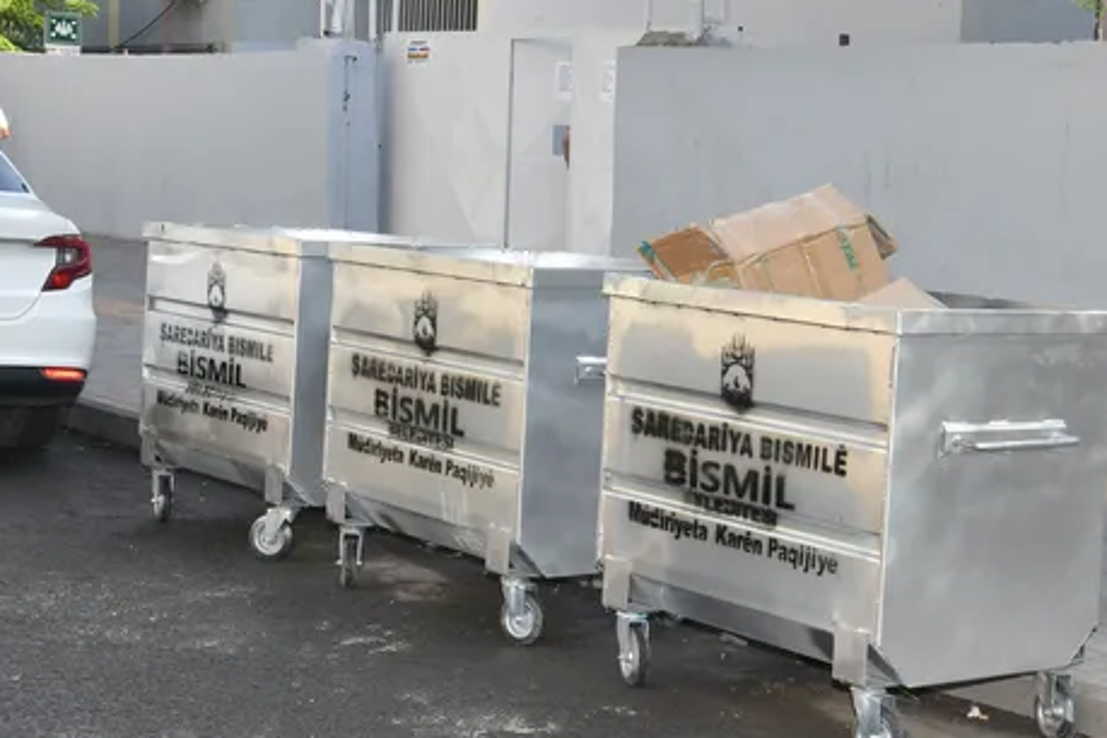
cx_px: 719
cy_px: 264
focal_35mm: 74
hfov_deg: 27.2
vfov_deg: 18.4
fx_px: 2275
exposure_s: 1/250
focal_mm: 34
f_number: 18
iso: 500
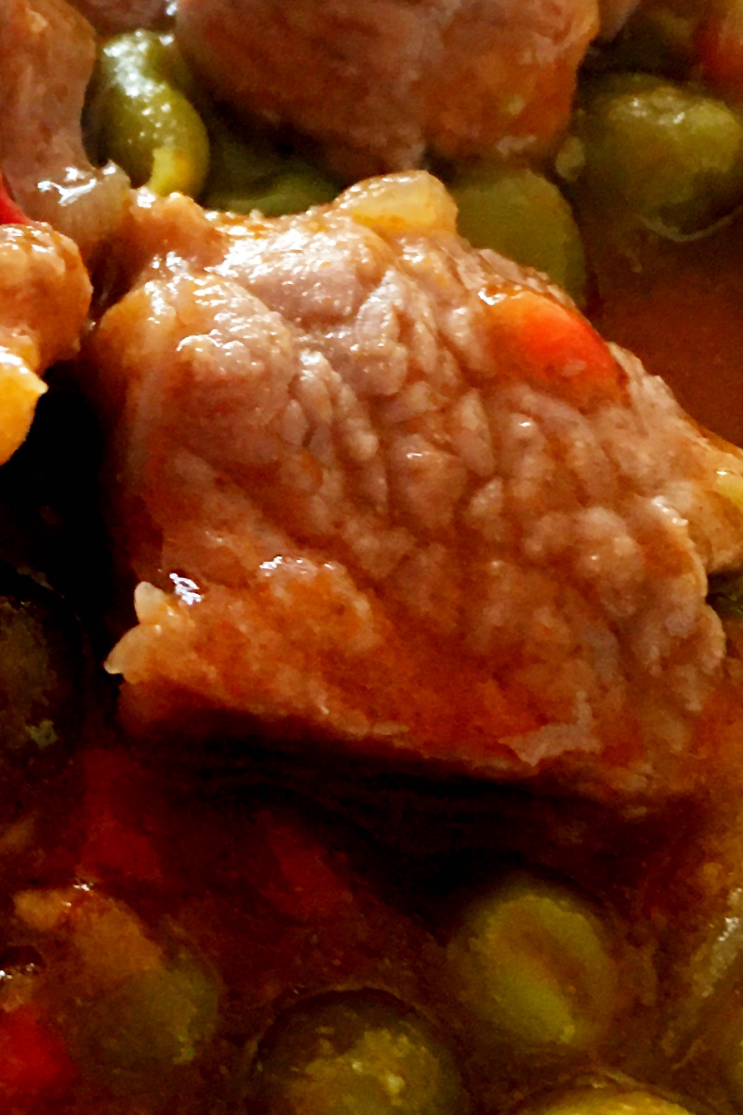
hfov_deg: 16.7
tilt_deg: -54.8
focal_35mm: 78
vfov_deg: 26.0
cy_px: 569
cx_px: -157
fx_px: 2415
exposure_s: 1/17
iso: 80
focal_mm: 4.15
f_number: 2.2
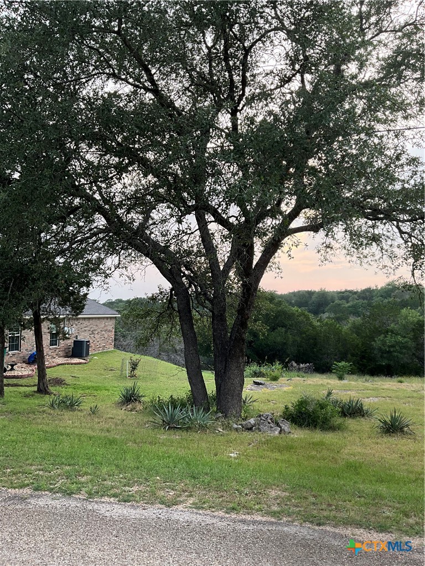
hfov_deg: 48.2
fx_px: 475
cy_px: 283
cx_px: 212
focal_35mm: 29
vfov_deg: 61.7
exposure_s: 1/188
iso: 25
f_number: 1.8
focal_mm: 3
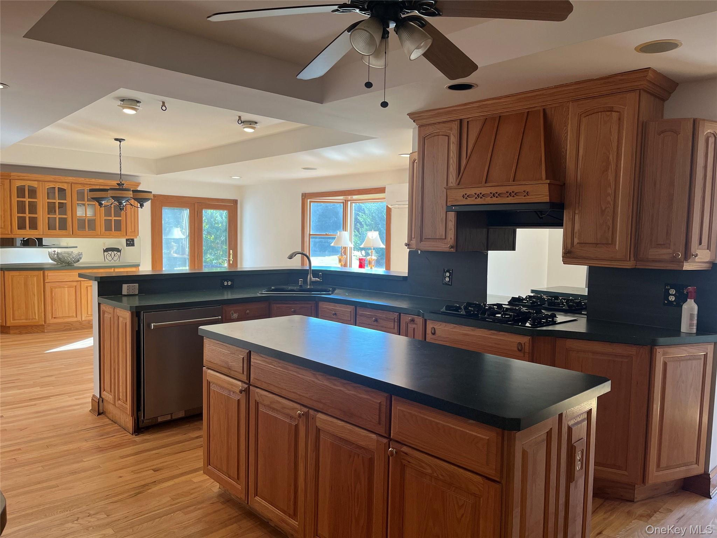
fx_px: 539
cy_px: 269
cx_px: 358
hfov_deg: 67.3
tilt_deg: -4.4
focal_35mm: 26
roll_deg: -0.7
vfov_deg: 53.1
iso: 64
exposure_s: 1/120
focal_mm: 5.1
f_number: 1.6
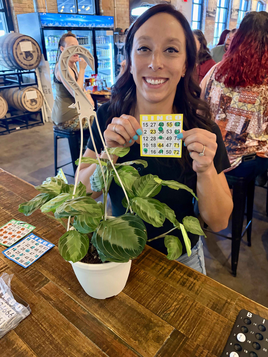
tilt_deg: -25.7
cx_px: 134
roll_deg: +1.9
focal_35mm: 26
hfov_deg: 53.1
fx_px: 268
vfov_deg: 67.3
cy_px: 178
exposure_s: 1/40
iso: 500
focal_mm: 5.96
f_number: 1.6
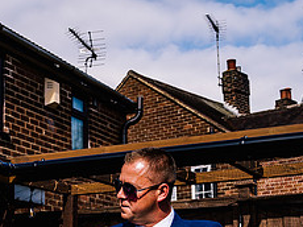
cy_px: 212
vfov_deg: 17.0
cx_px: 92
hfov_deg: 22.9
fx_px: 743
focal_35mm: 85
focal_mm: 35
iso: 50
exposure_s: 1/400
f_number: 5.6
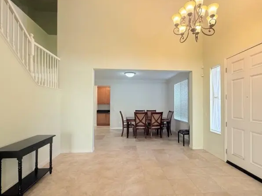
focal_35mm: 18
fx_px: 136
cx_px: 137
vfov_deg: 71.6
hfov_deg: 87.7
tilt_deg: +0.4
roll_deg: +0.0
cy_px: 102
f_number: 2.2
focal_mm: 2.22
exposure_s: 1/120
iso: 250
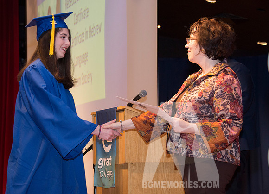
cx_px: 117
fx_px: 882
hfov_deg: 17.3
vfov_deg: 12.6
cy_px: 106
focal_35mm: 115
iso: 2000
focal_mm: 92
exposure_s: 1/80
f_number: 5.3
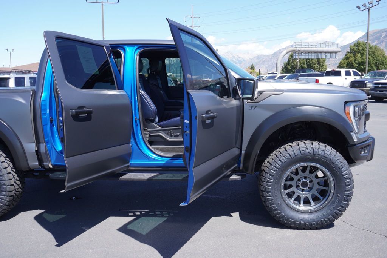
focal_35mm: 32
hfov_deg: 59.5
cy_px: 129
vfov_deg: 41.8
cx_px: 194
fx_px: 339
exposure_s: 1/160
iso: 100
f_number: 6.3
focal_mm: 21
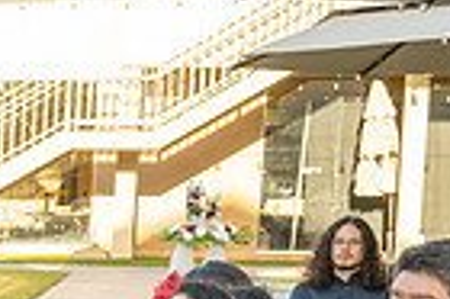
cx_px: -338
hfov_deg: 13.9
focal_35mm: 133
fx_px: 1661
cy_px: 426
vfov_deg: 10.0
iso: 500
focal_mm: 32
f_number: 5.6
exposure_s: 1/320
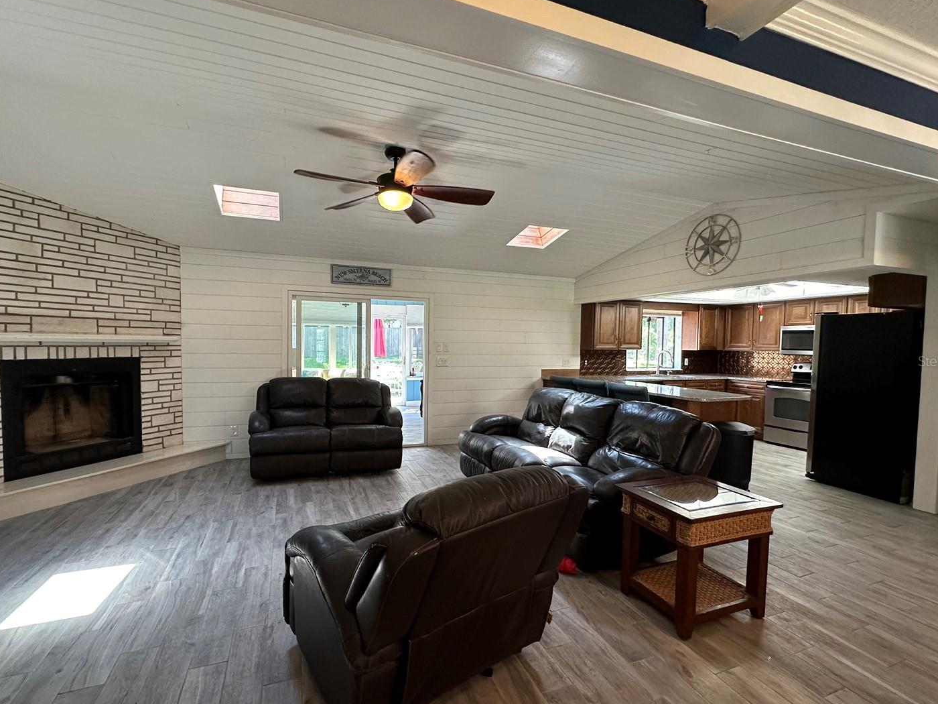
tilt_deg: -2.9
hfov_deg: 94.4
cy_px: 361
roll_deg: -0.6
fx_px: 434
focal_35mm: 16
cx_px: 446
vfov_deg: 78.1
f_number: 2.2
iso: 250
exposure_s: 1/120
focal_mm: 2.22
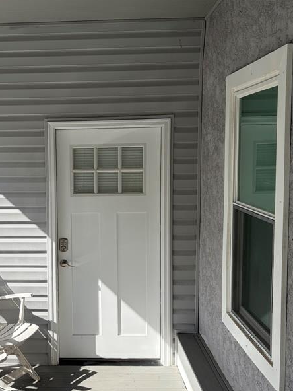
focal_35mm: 45
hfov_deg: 31.6
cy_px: 207
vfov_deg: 42.1
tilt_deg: -3.4
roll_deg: +2.0
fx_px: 508
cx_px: 71
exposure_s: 1/2012
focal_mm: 5.96
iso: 50
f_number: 1.6
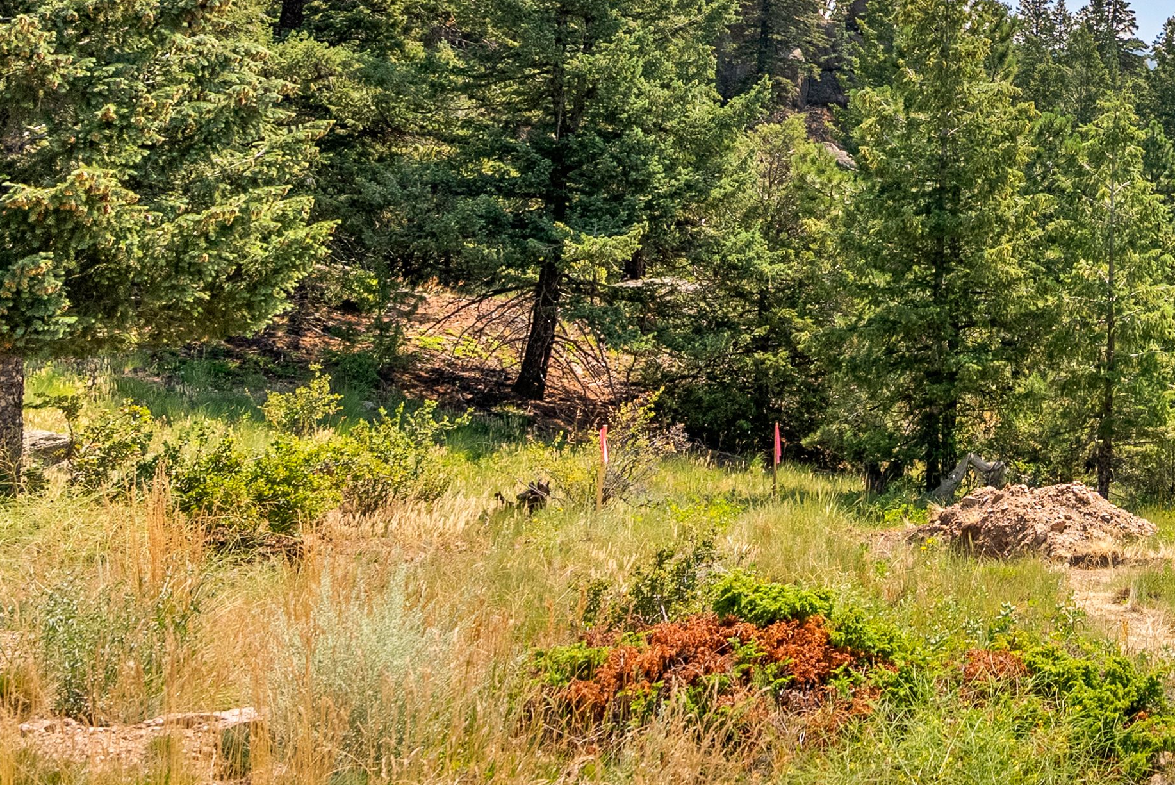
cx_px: 1315
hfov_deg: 40.8
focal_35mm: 37
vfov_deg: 34.3
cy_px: 103
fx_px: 1208
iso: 640
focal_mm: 16
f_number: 7.1
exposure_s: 1/1000
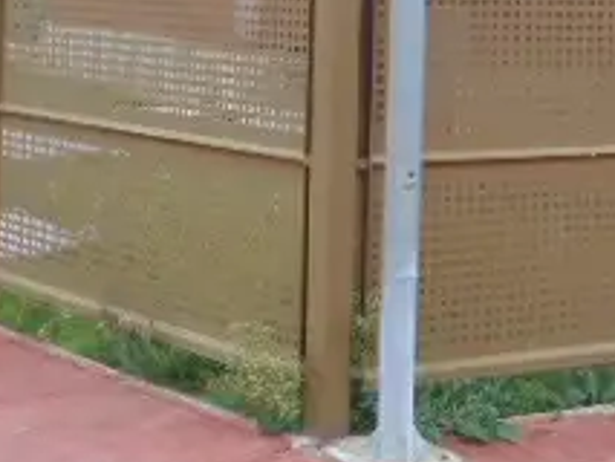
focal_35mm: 93
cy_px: -165
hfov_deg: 20.5
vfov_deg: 15.1
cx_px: 592
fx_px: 1653
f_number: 3
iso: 80
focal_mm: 5.6
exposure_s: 1/50
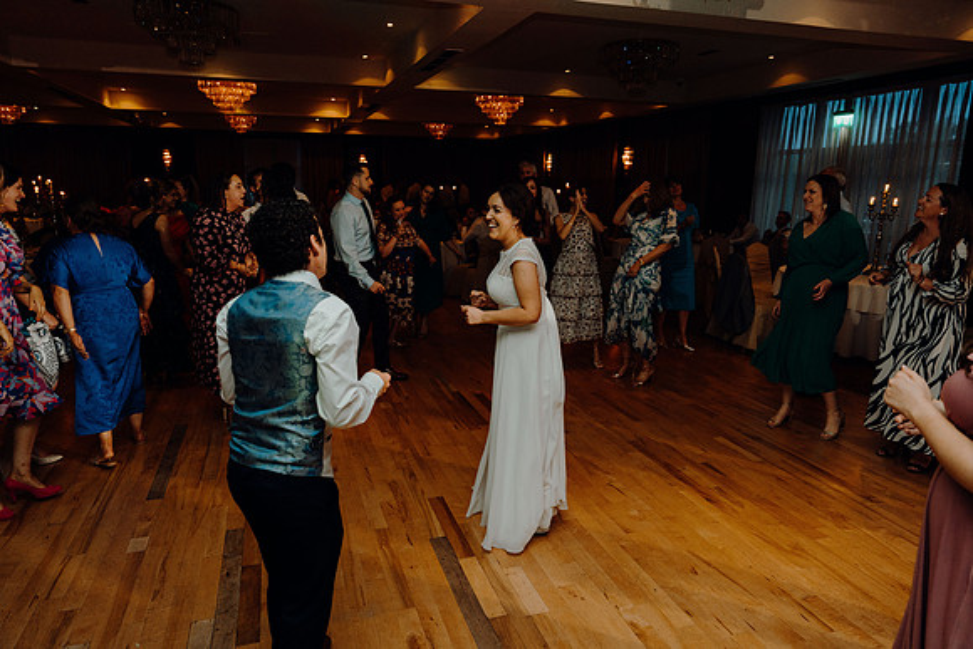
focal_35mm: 24
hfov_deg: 73.7
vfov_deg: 53.2
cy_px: 324
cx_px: 486
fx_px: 649
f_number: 2.8
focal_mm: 24
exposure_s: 1/160
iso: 1250
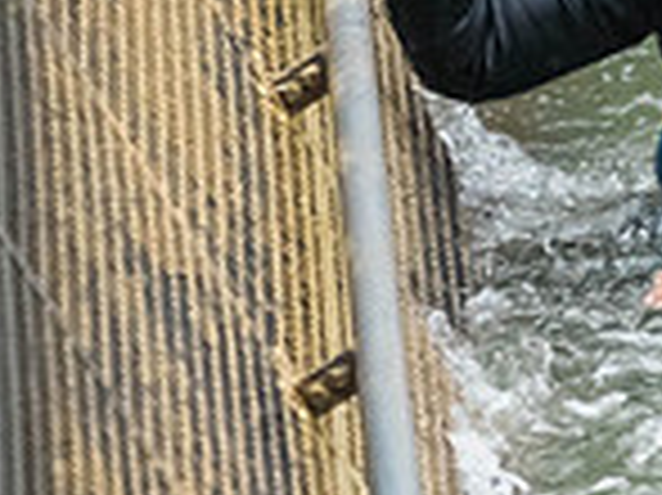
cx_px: 892
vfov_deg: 1.3
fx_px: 21822
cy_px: 34
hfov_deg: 1.7
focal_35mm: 1142
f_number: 4
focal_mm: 200
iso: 2500
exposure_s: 1/3200
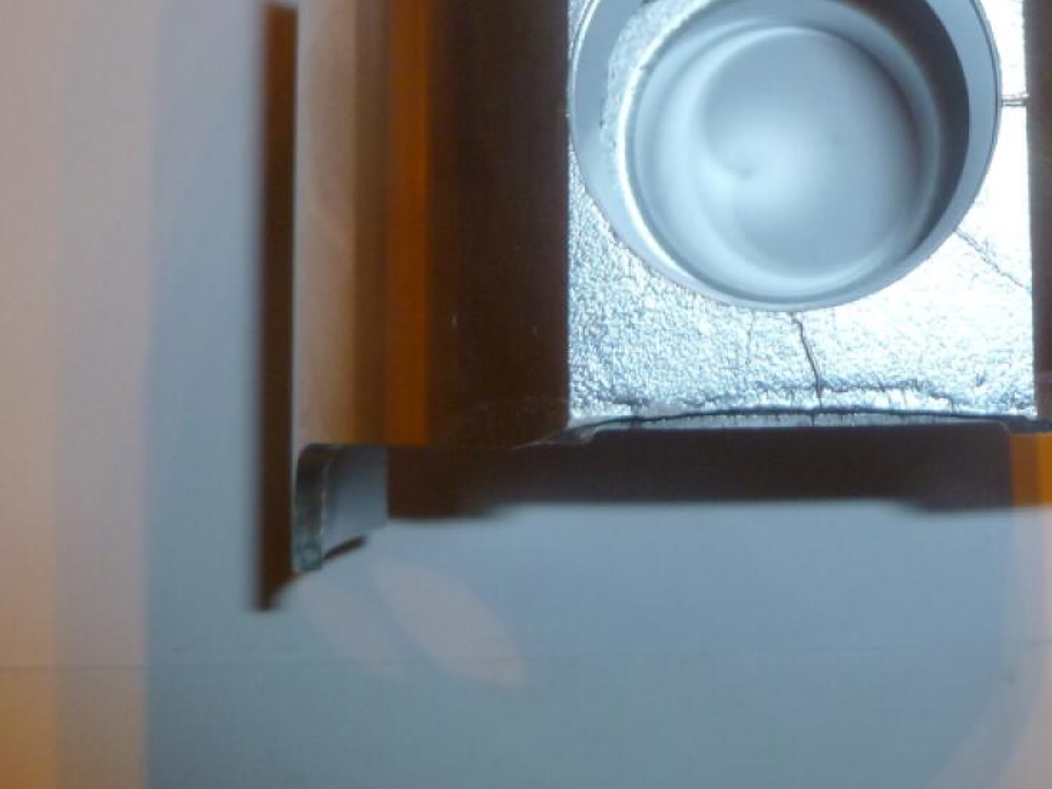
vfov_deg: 23.0
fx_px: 1854
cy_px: -9
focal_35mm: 61
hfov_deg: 31.0
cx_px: 814
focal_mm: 5
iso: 160
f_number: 3.3
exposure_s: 1/30
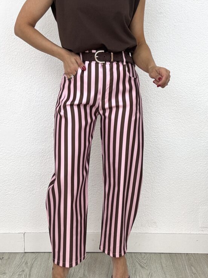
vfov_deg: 42.9
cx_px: 103
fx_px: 353
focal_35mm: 44
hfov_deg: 32.9
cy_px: 129
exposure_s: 1/100
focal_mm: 2.69
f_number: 1.9
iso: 32
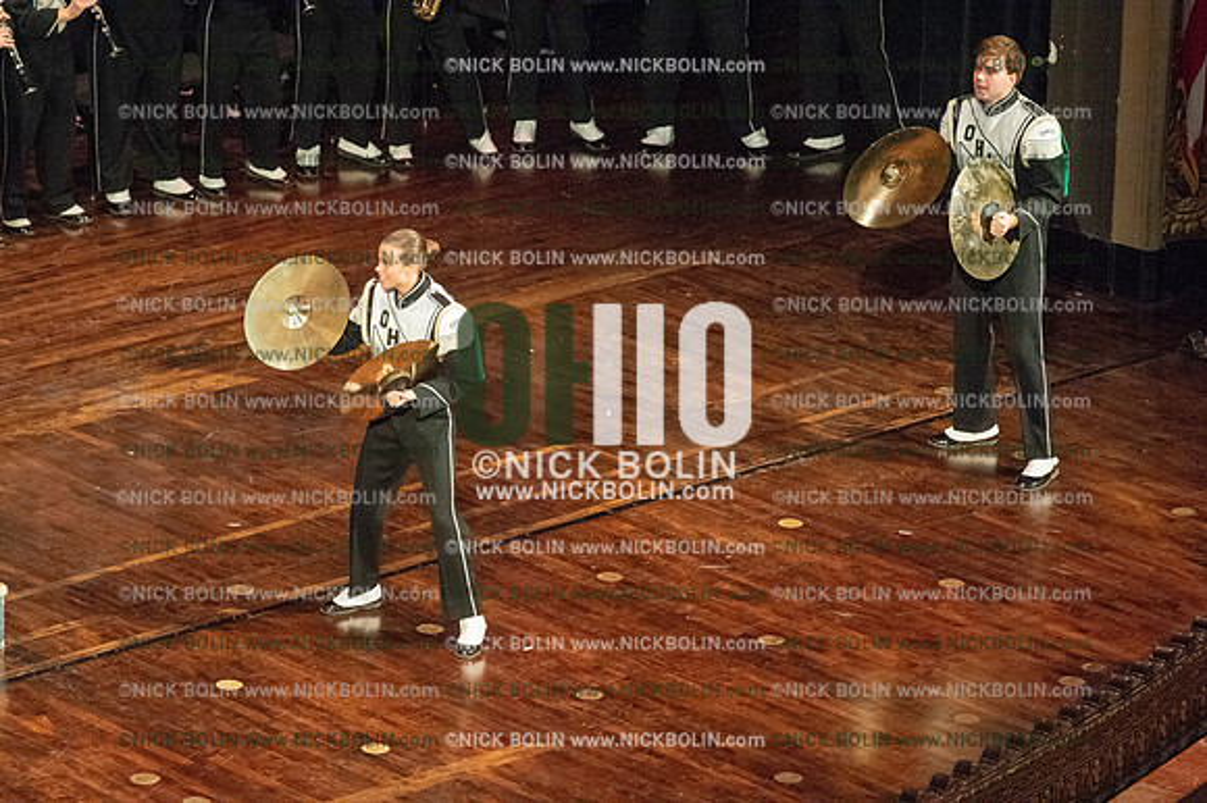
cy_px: 402
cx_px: 604
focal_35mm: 200
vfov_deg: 6.9
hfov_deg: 10.3
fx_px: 6701
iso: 8000
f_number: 5.6
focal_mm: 200
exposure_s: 1/500
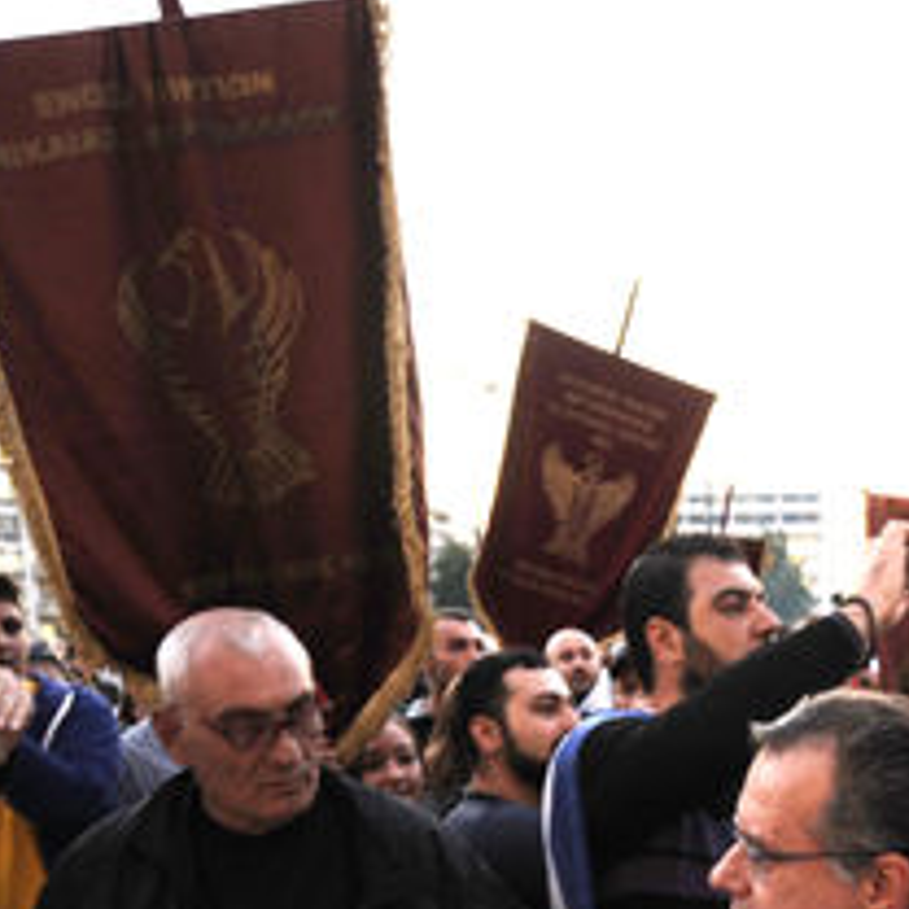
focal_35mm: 49
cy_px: 878
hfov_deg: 33.4
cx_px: 760
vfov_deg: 32.3
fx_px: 1456
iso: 800
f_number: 2.8
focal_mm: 19
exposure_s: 1/160
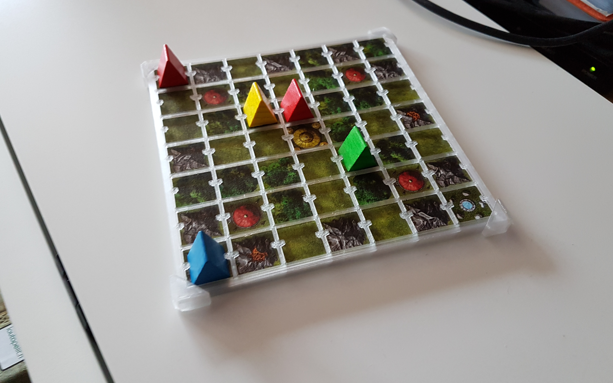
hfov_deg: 66.5
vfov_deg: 44.5
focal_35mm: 28
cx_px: 307
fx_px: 468
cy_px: 169
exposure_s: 1/24
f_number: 1.7
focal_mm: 4.2
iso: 200
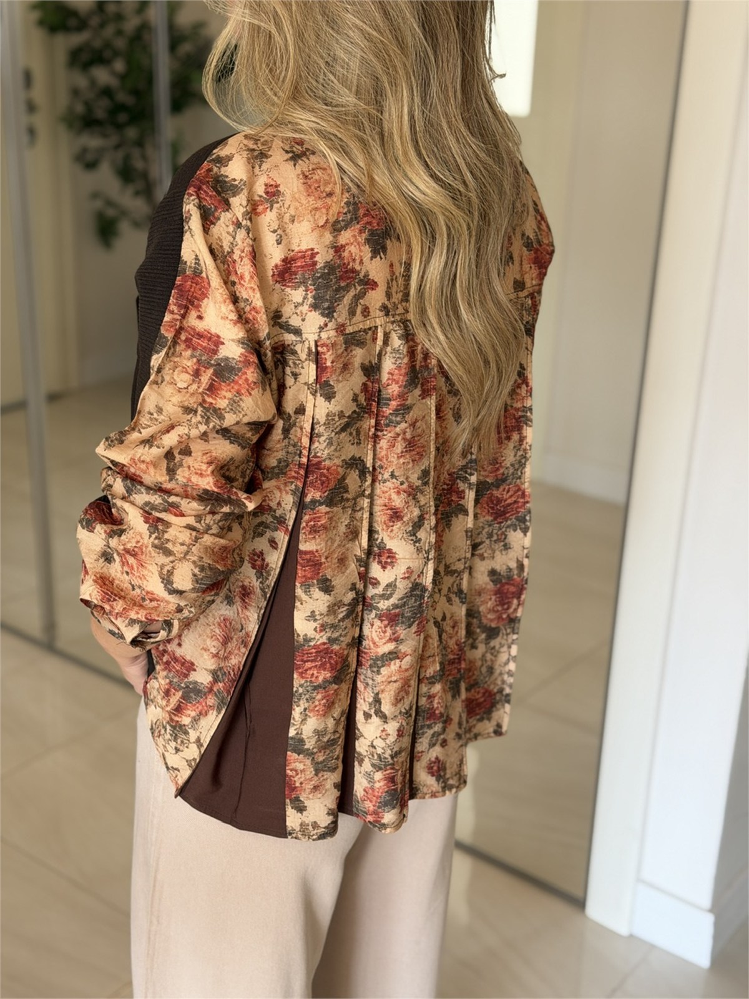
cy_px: 500
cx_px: 374
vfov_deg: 39.7
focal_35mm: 48
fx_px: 1385
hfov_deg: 30.3
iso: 100
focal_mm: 6.76
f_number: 1.78
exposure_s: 1/100
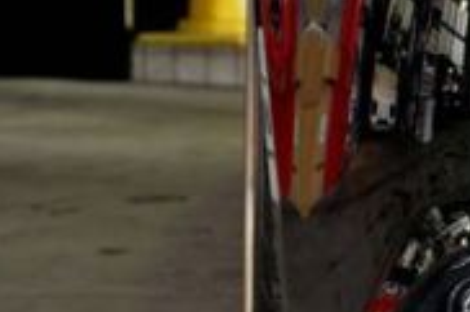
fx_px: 3143
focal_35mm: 241
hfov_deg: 8.4
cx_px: 602
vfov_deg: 5.7
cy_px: 120
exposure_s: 1/30
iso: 1250
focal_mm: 50
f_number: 6.3
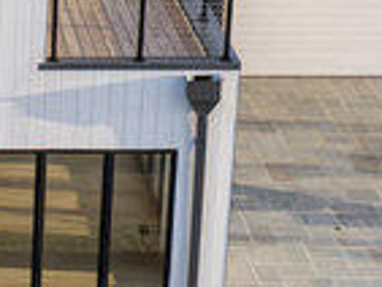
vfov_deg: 8.6
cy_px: -110
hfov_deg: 11.1
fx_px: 1878
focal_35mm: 170
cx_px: -198
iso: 150
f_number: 2.8
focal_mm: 12.29
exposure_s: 1/800
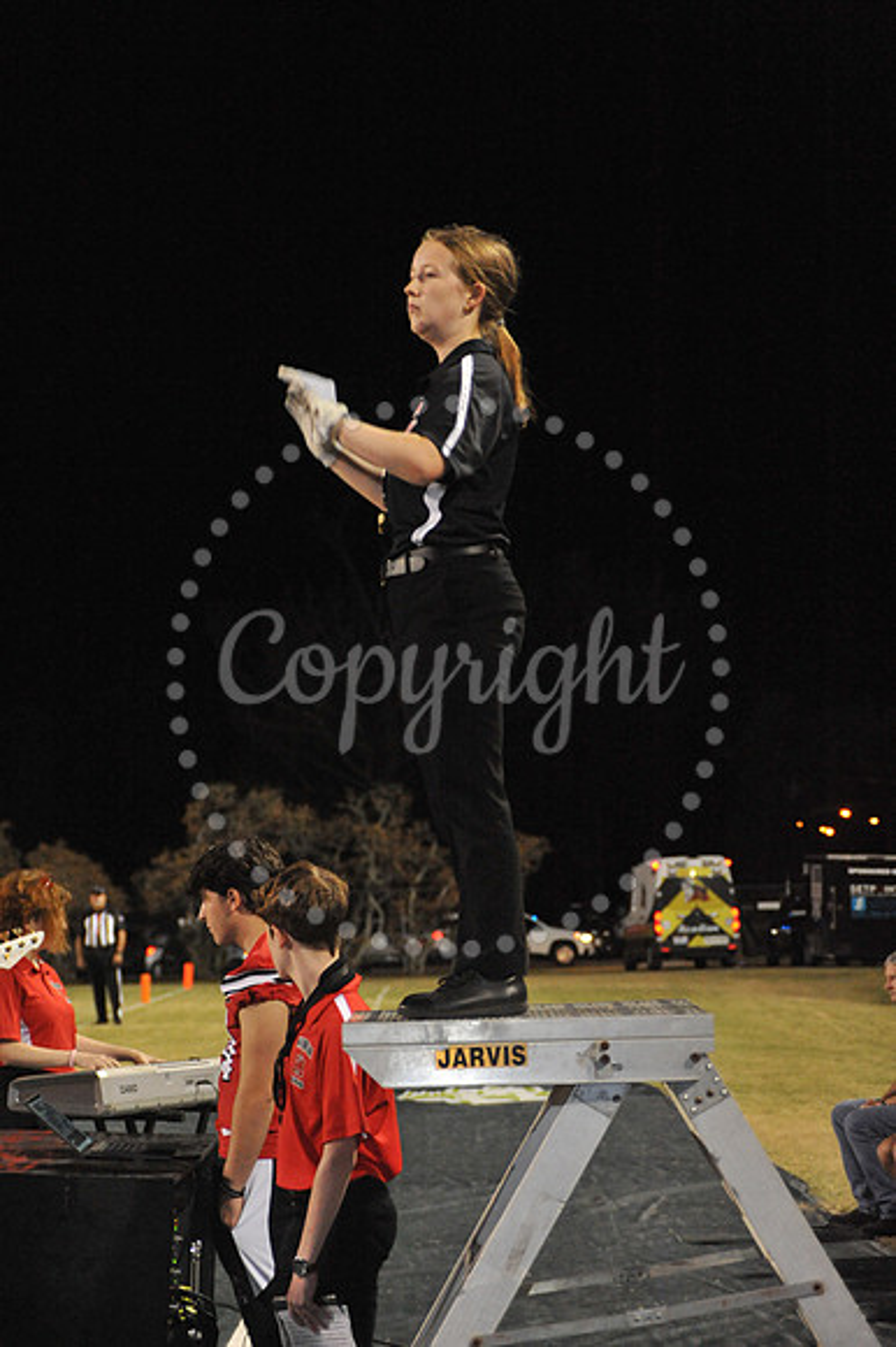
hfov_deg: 15.2
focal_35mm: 90
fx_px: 3364
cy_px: 674
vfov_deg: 22.6
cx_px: 448
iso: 6400
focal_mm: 90
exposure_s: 1/160
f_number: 5.6
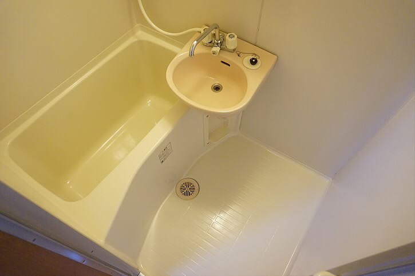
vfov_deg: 53.0
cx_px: 208
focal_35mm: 24
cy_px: 138
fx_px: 276
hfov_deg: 73.8
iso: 3200
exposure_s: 1/125
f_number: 3.5
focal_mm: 16
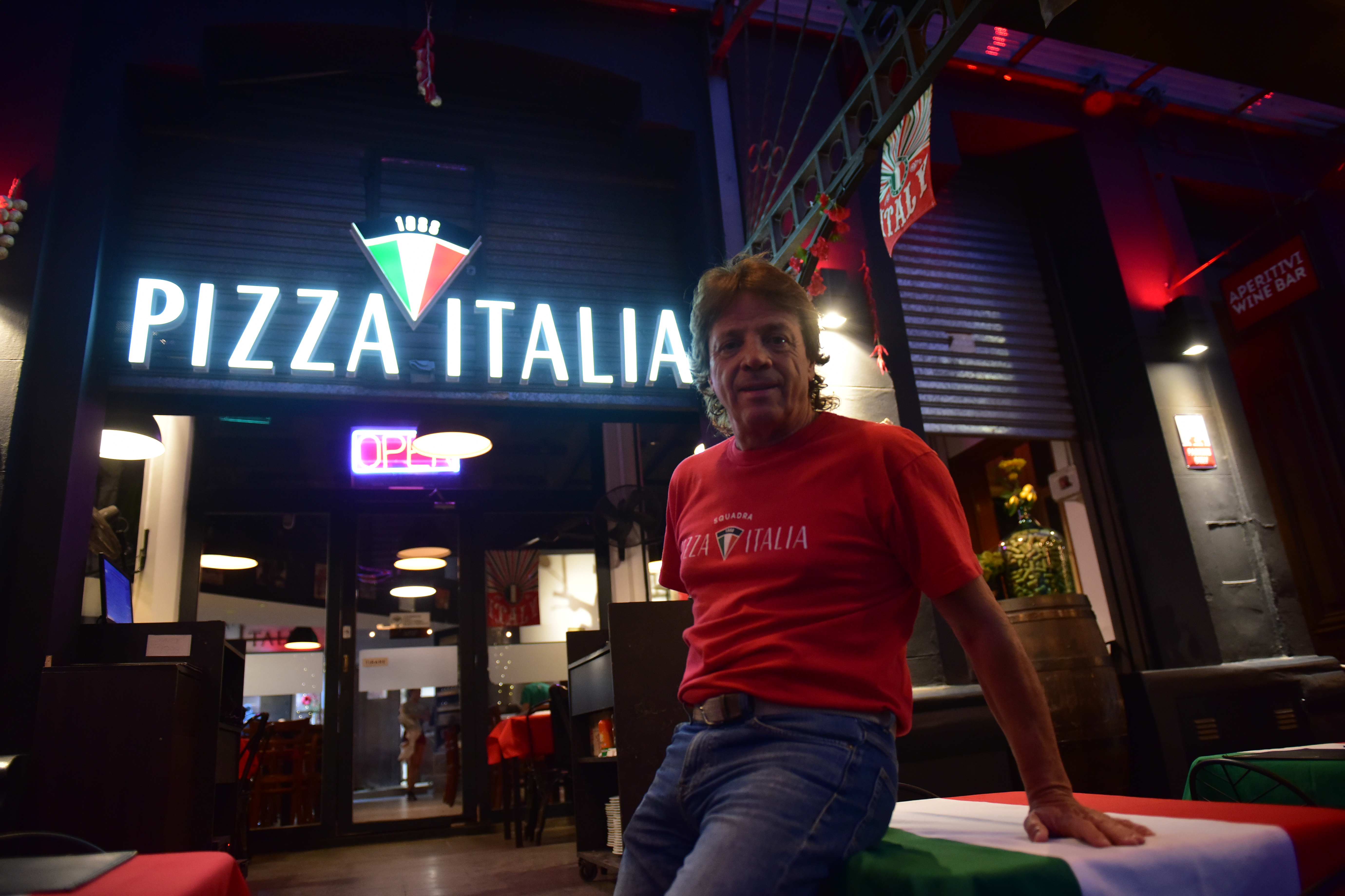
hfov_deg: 73.7
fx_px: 897
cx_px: 672
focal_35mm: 24
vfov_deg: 53.1
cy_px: 448
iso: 2500
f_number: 3.2
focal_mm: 24
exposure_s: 1/60
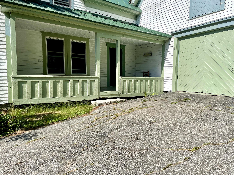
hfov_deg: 67.3
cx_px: 117
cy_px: 88
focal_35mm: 26
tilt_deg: -1.9
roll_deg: +0.1
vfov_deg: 53.1
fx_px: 176
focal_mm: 4.2
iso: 32
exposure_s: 1/3509
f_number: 1.6
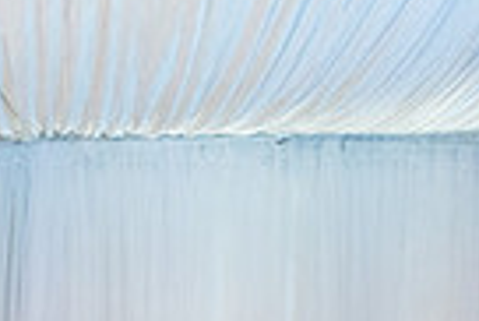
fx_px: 1532
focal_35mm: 115
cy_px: 626
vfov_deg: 11.0
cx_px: 39
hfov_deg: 17.5
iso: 1000
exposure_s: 1/160
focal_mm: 24
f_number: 4.5
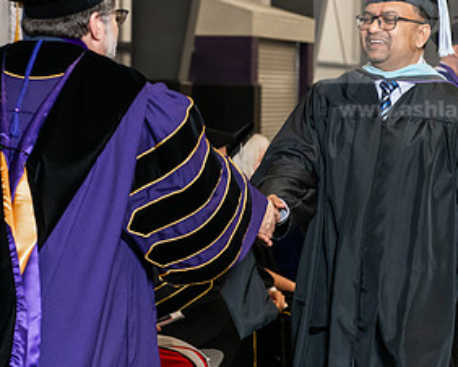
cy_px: 144
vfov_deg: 11.4
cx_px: 265
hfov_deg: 14.3
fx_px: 1831
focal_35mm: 135
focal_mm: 70
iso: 2000
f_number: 5
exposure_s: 1/200
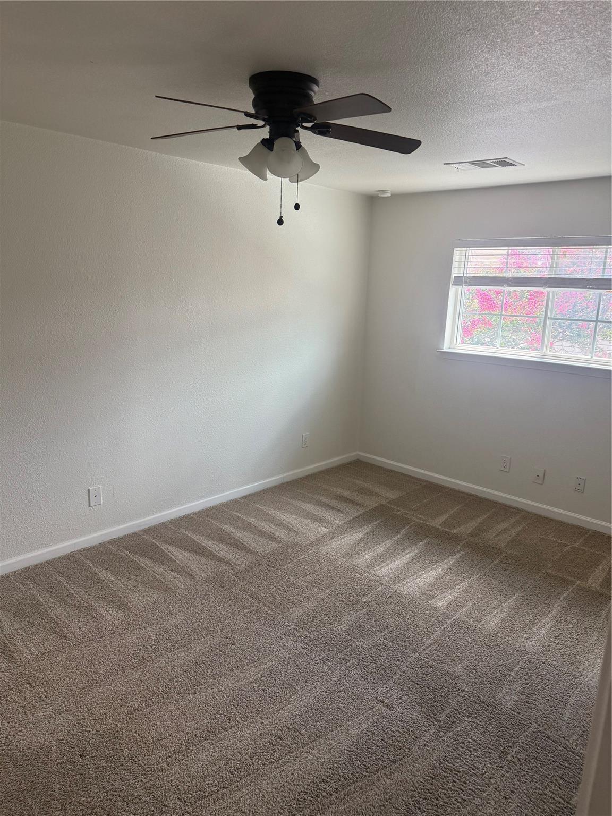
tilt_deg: -11.9
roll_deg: -1.8
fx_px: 566
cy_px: 408
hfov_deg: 56.8
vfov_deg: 71.6
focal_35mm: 24
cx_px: 306
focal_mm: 6.76
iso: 200
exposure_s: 1/224
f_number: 1.78
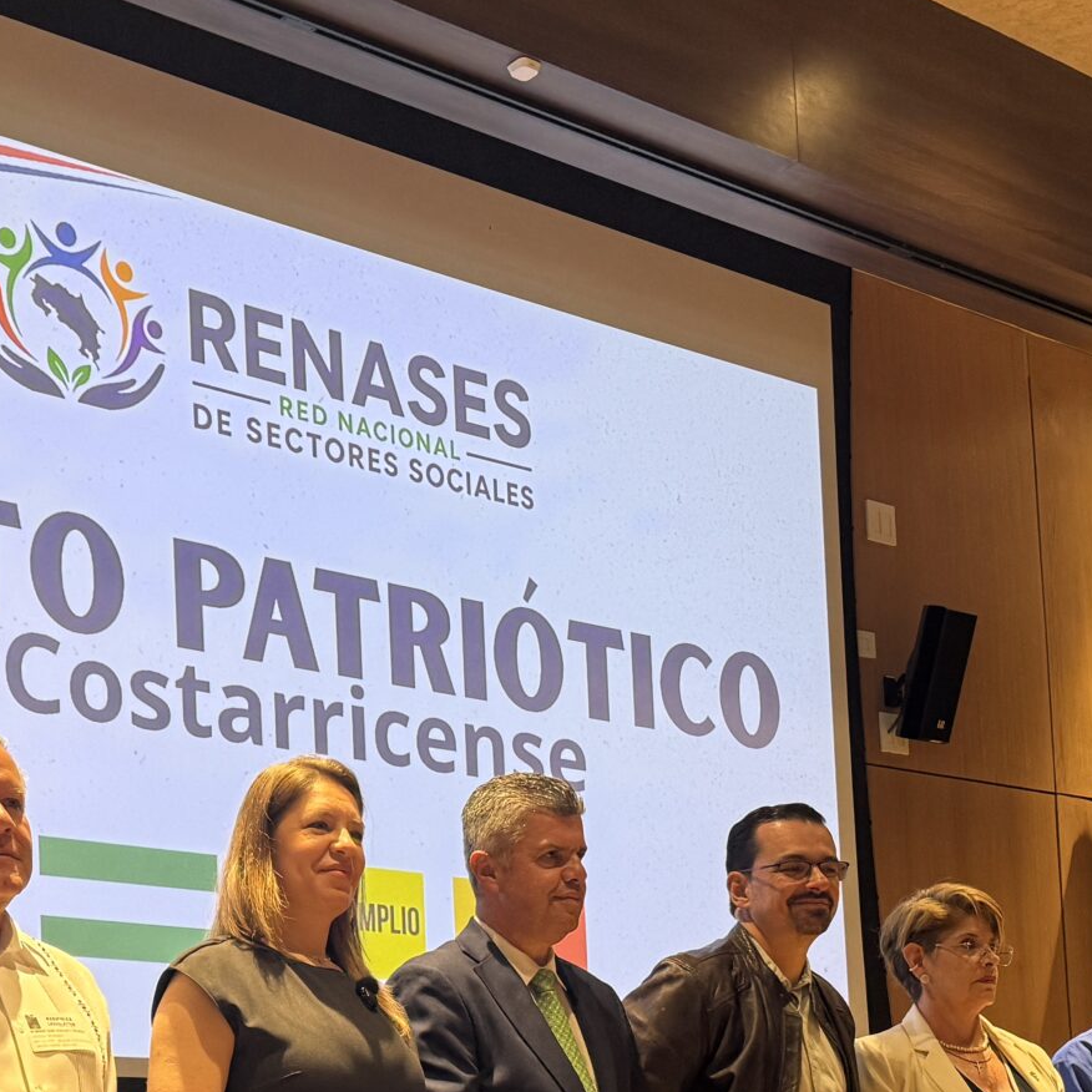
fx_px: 2213
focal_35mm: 62
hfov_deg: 27.7
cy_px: 1047
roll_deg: +2.0
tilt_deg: +6.1
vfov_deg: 26.5
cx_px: 429
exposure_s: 1/120
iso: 200
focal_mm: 6.76
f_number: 1.78
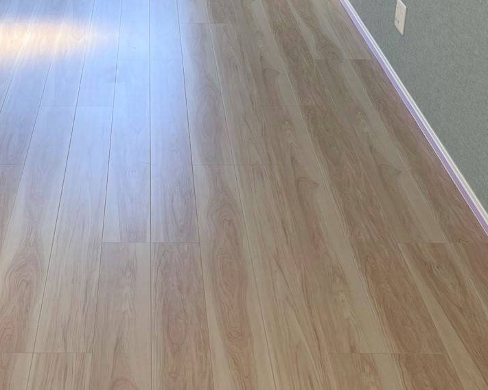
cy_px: 232
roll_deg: +0.2
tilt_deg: -27.7
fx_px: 1039
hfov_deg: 26.2
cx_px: 147
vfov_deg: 21.2
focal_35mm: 72
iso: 50
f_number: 1.6
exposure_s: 1/121
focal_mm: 5.1
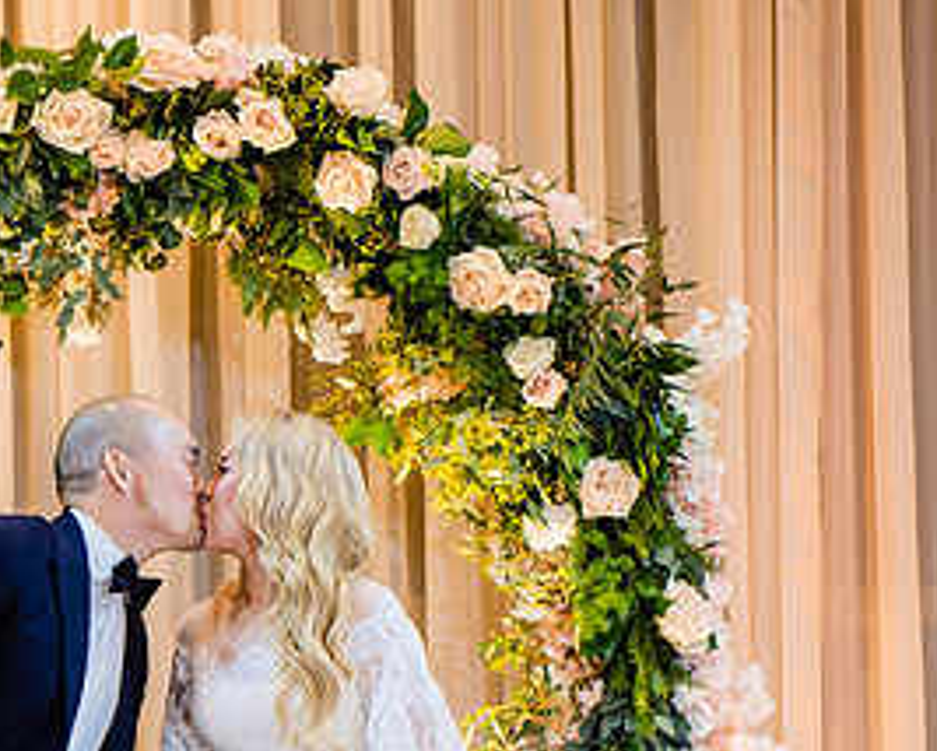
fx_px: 6161
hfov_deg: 8.7
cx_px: 372
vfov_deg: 7.0
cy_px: 400
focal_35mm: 222
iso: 1250
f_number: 2.5
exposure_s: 1/200
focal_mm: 85
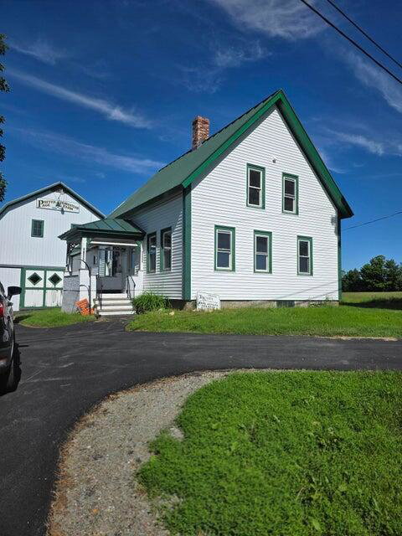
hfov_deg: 58.9
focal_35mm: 23
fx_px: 356
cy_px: 268
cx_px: 201
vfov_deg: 73.9
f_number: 1.7
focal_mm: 6.3
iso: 64
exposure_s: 1/7944
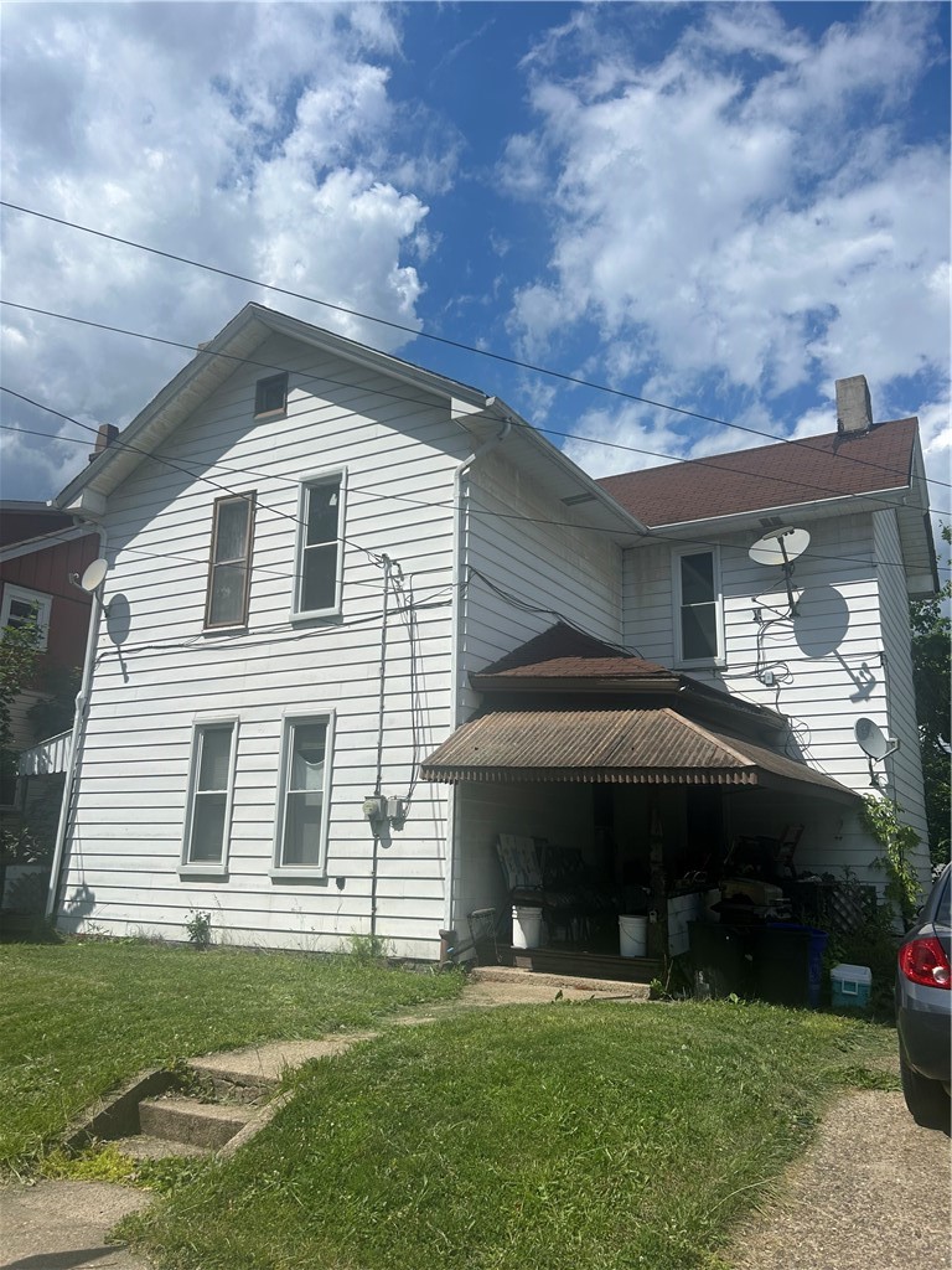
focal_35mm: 26
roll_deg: -0.9
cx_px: 476
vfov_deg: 67.3
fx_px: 953
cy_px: 635
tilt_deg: +13.7
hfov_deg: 53.1
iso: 50
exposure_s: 1/8000
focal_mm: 5.7
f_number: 1.5
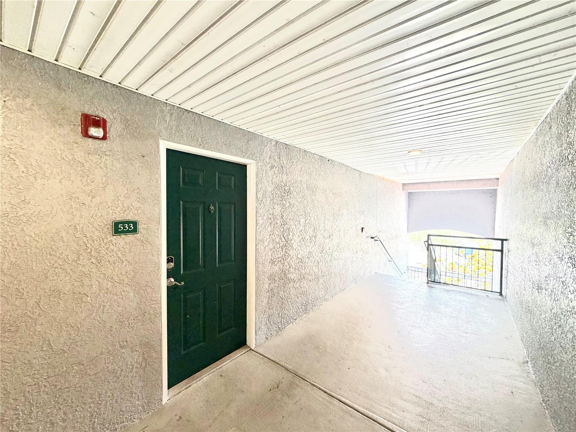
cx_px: 288
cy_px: 216
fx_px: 233
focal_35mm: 14
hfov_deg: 102.1
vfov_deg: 85.7
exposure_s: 1/60
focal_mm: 2.22
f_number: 2.2
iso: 200
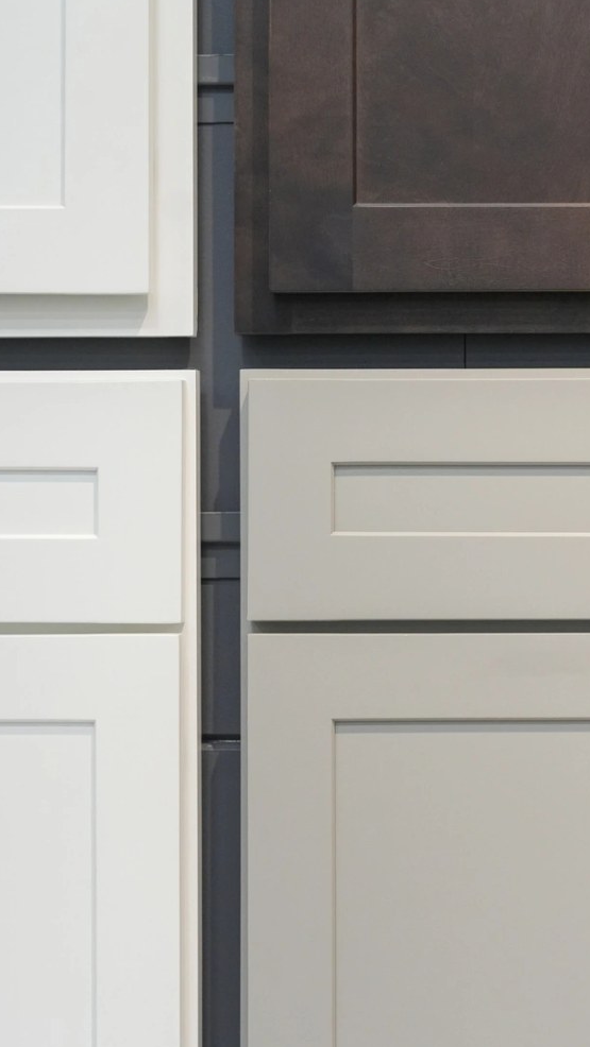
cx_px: 637
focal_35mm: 102
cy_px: 483
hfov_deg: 11.7
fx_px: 2835
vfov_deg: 20.9
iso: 1000
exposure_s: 1/80
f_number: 5.6
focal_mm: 50
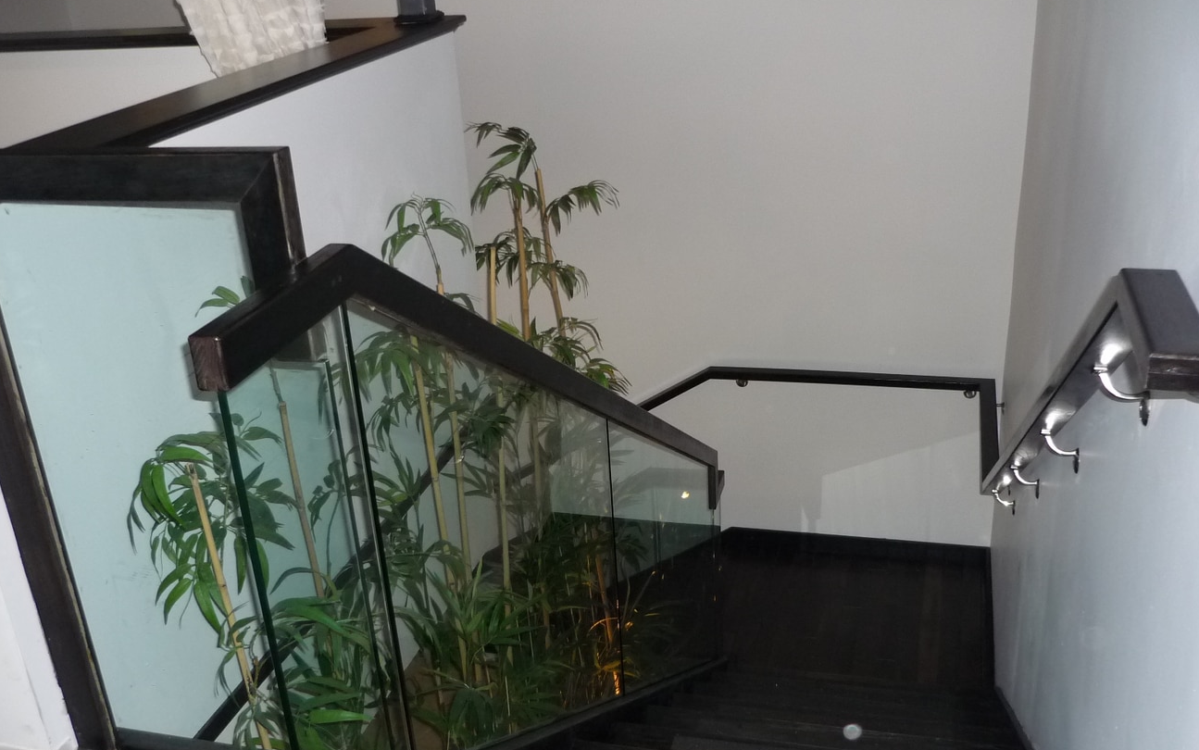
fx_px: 1177
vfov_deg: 35.3
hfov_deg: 54.0
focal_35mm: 36
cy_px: 434
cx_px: 600
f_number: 2.8
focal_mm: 5.5
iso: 320
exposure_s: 1/30
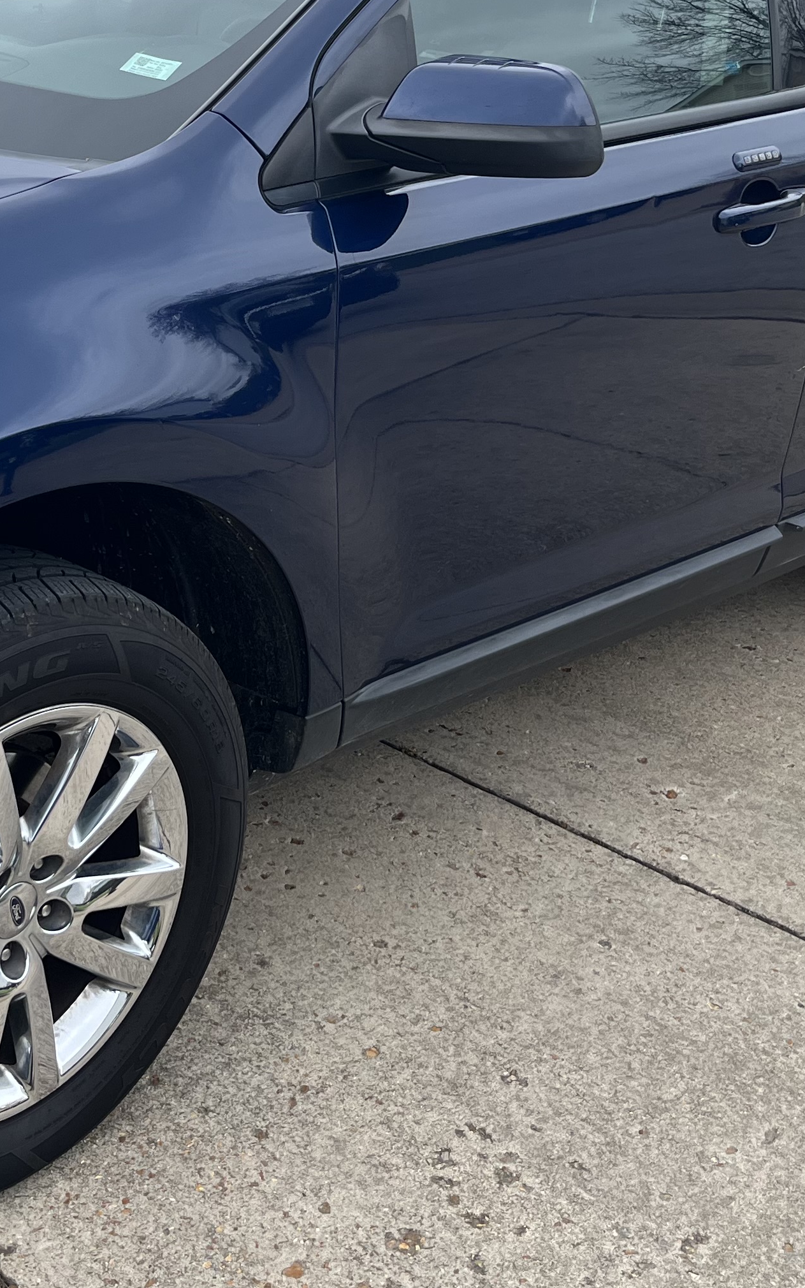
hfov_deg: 23.3
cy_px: 355
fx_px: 1930
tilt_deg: -18.0
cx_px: 191
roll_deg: -3.1
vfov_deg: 36.2
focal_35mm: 55
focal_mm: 5.1
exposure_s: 1/1075
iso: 50
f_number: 1.6
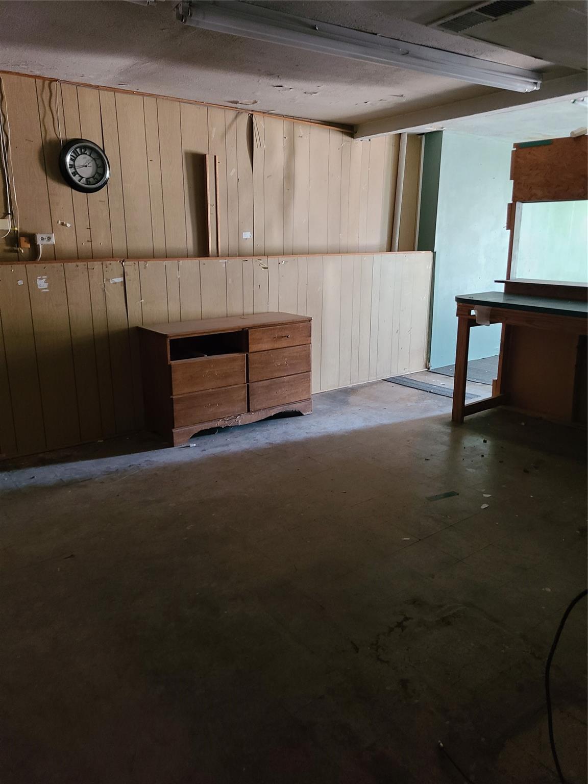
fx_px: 589
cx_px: 294
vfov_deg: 67.3
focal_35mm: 26
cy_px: 392
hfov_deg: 53.1
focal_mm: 5.4
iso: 500
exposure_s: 1/30
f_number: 1.8
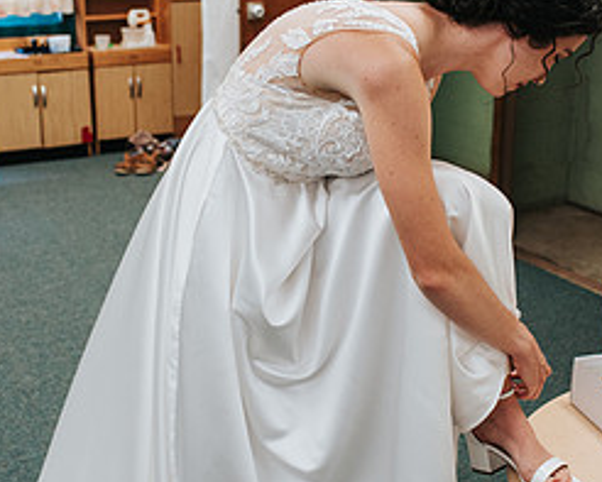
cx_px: 316
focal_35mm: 60
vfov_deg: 25.4
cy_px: 223
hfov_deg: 31.4
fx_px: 1069
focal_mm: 35
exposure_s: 1/125
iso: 1000
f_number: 3.2
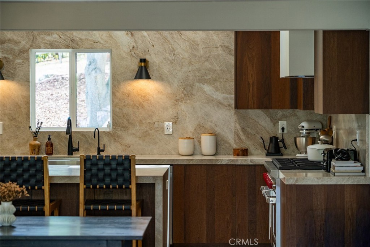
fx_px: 1079
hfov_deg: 19.5
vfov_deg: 13.0
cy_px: 124
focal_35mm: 105
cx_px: 185
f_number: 4
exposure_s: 1/320
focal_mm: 105
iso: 1000
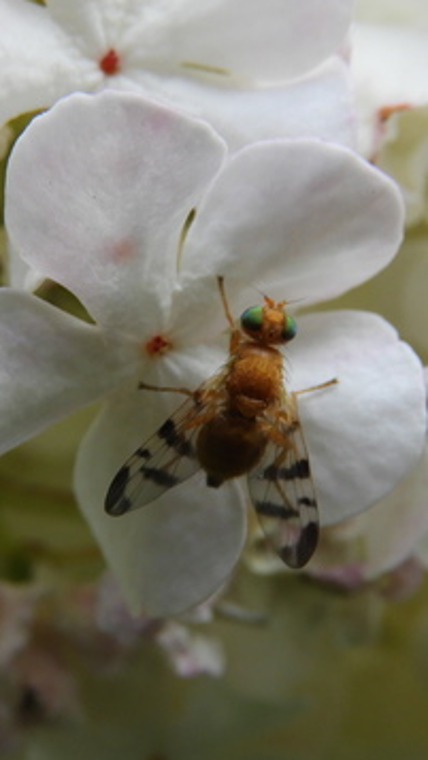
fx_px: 1573
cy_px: 398
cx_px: 161
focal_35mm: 78
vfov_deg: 27.2
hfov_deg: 15.5
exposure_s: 1/200
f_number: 3.5
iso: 100
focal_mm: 5.4
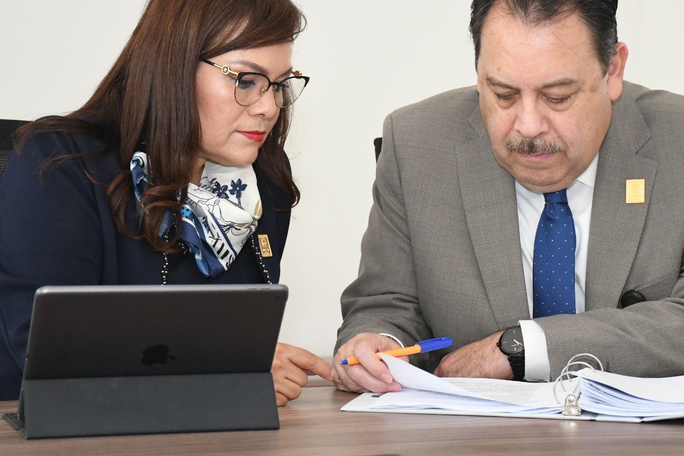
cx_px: 393
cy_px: 163
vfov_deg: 13.0
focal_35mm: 105
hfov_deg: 19.4
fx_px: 1995
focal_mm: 52
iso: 3200
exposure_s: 1/125
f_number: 5.6
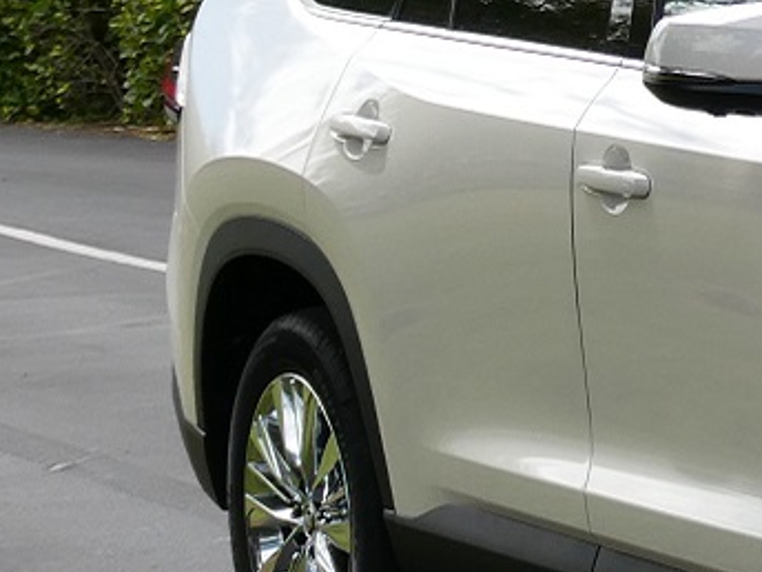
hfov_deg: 9.6
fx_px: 4381
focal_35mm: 199
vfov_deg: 7.5
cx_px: 1271
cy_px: 324
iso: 80
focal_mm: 10.3
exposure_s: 1/320
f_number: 4.2
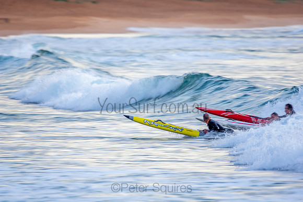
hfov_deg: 2.7
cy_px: 101
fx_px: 6314
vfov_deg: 1.8
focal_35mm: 750
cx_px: 152
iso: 160
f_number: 5.6
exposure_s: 1/50
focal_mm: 500
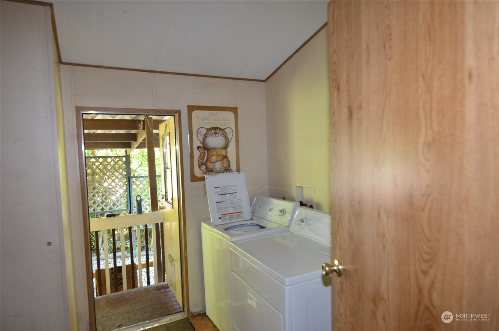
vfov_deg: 59.3
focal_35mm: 21
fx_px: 290
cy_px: 166
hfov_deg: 81.3
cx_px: 250
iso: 1600
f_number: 4
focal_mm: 14
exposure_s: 1/60
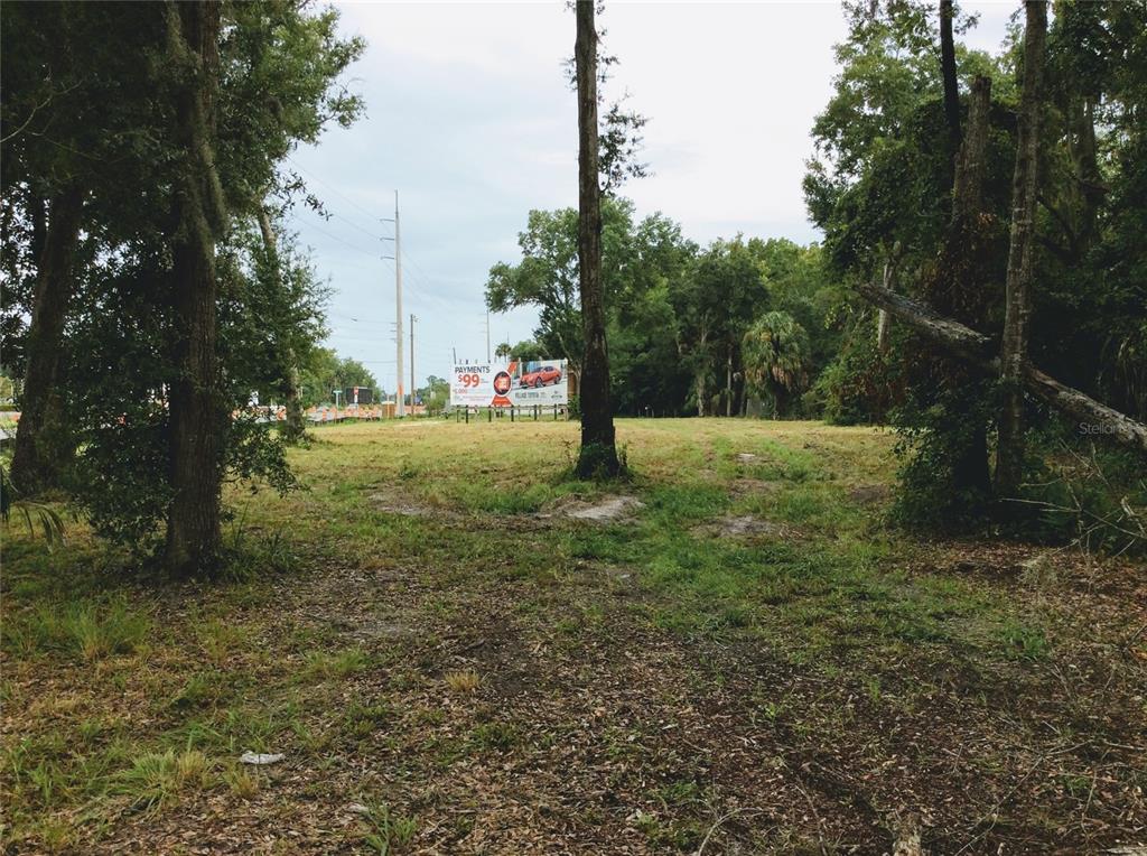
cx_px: 574
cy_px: 428
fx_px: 1058
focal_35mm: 32
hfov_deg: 56.9
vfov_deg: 44.0
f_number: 2.4
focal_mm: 3.3
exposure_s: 1/436
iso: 32
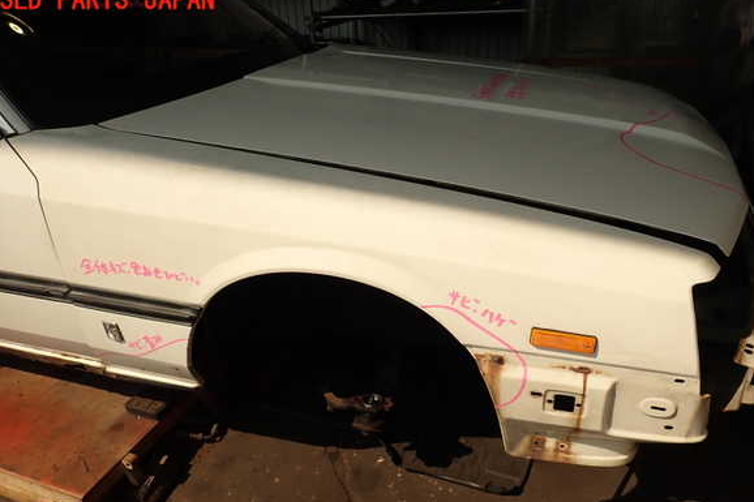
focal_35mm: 27
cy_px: 278
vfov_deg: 47.8
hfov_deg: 67.4
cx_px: 369
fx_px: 565
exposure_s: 1/400
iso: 100
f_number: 8
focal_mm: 4.5
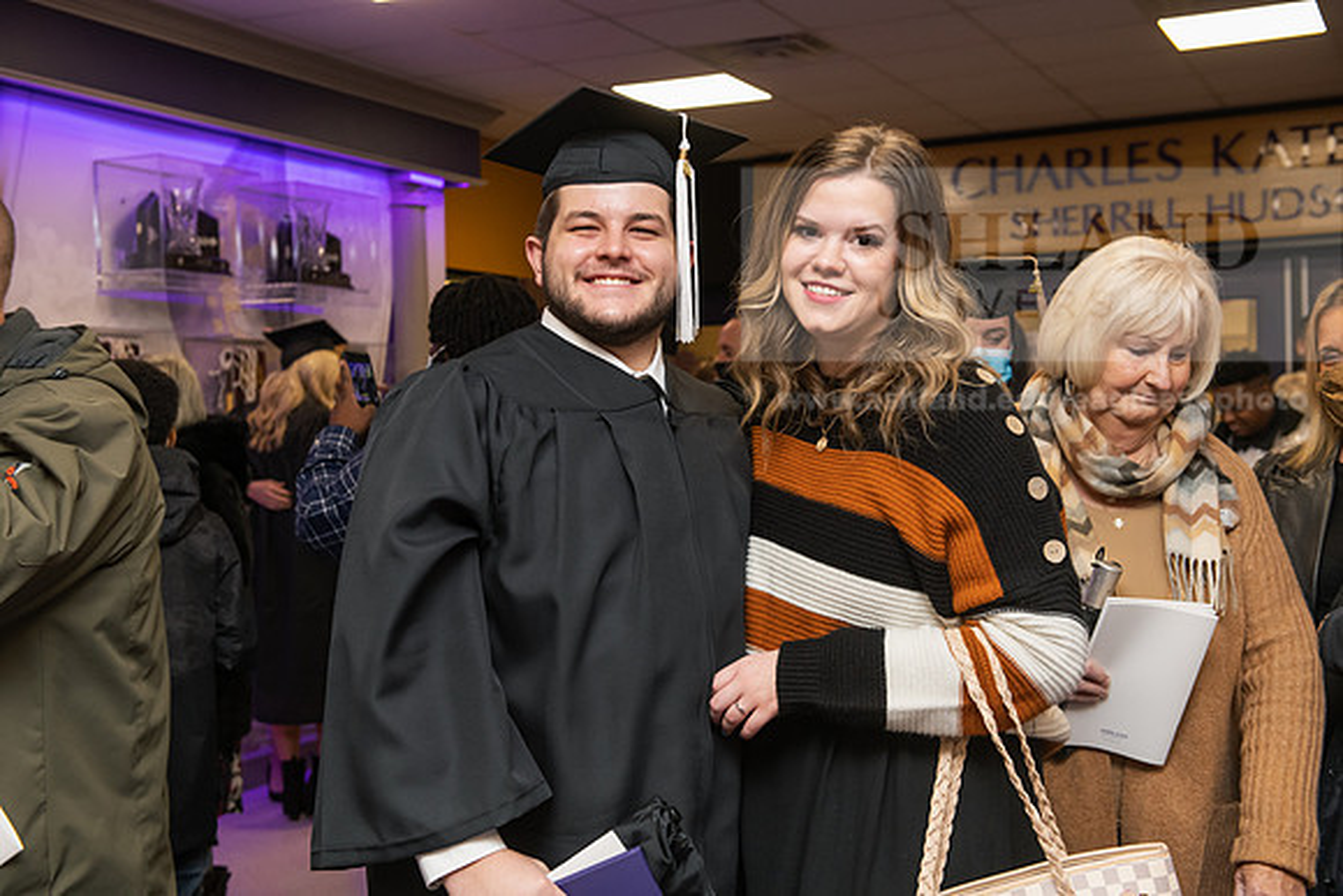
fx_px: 1791
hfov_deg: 41.1
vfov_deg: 28.1
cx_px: 672
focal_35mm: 48
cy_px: 448
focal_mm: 48
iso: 1250
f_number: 5
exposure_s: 1/200
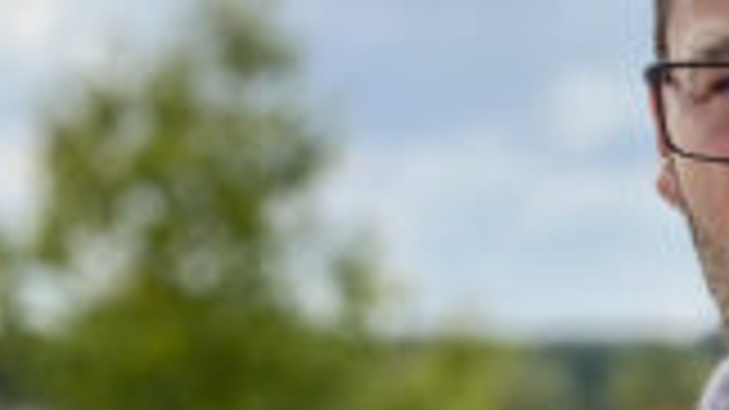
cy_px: 761
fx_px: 2821
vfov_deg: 8.0
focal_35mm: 146
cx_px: 1672
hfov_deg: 12.2
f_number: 1.8
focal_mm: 4.25
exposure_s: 1/1961
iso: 32
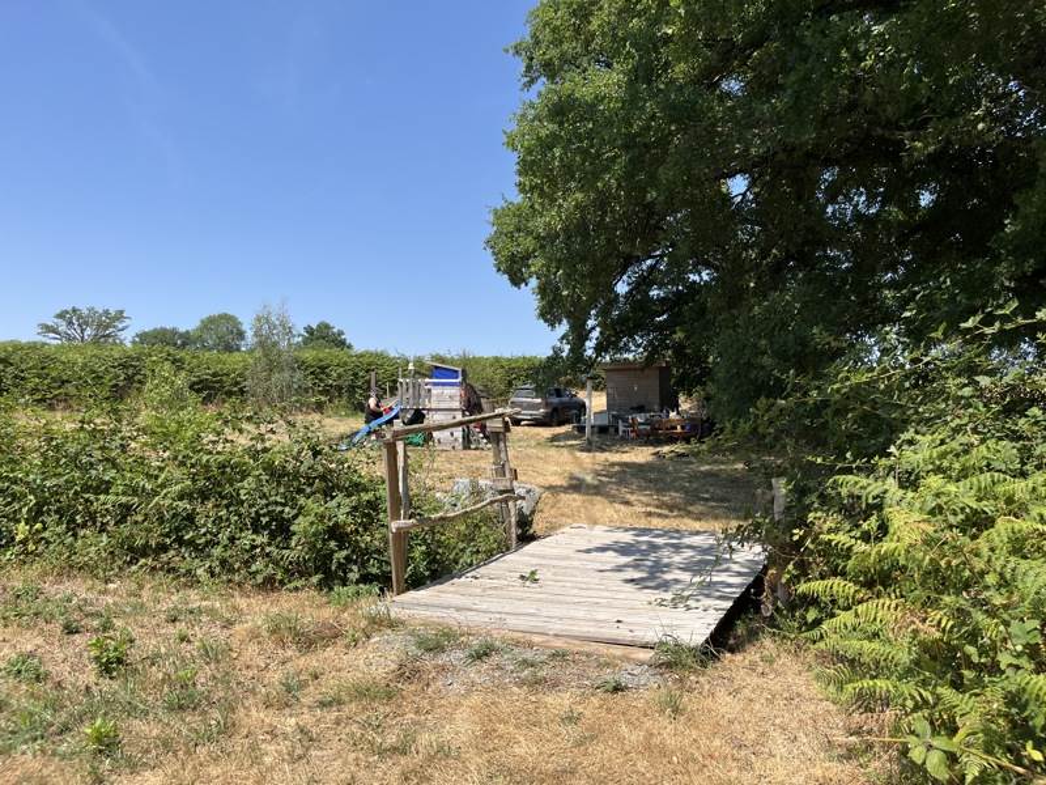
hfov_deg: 67.3
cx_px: 523
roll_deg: +0.9
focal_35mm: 26
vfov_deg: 53.1
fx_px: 786
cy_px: 392
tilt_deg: +3.0
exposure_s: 1/2825
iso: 50
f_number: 1.6
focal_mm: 5.1
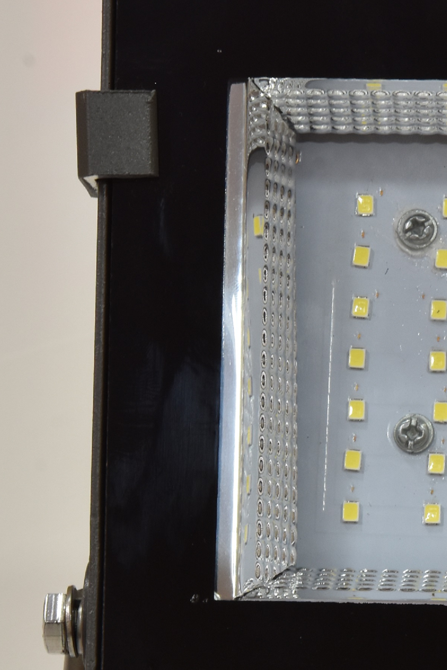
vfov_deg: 5.2
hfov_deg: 3.5
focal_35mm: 397
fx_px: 7400
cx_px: 507
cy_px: 584
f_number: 20
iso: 500
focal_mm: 105
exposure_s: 1/10
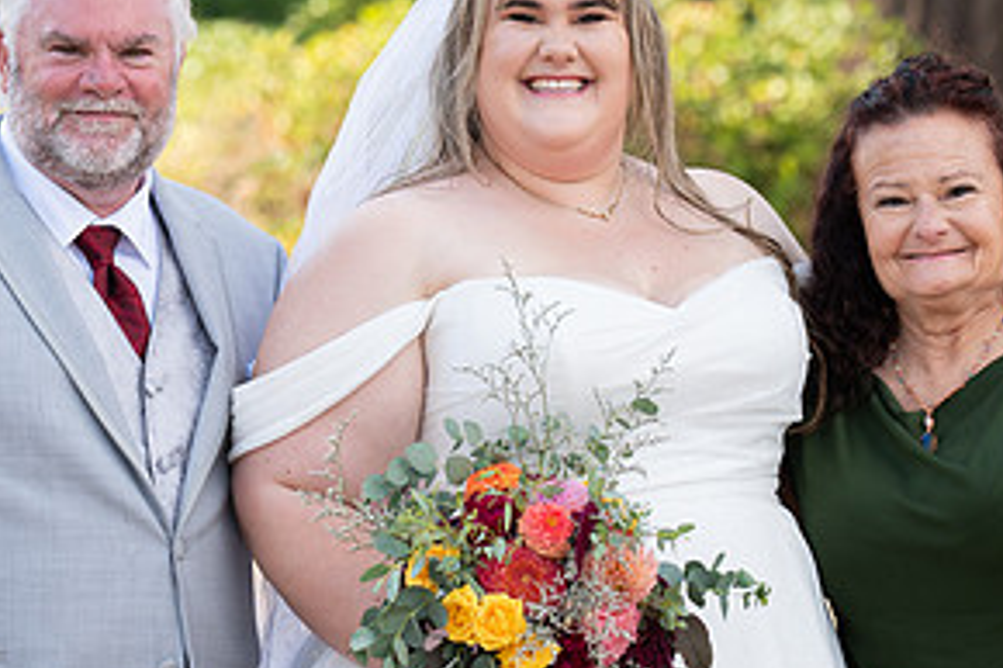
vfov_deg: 6.1
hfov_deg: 9.1
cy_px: 362
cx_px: 612
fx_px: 6293
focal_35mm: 226
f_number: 5
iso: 250
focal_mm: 113
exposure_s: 1/400
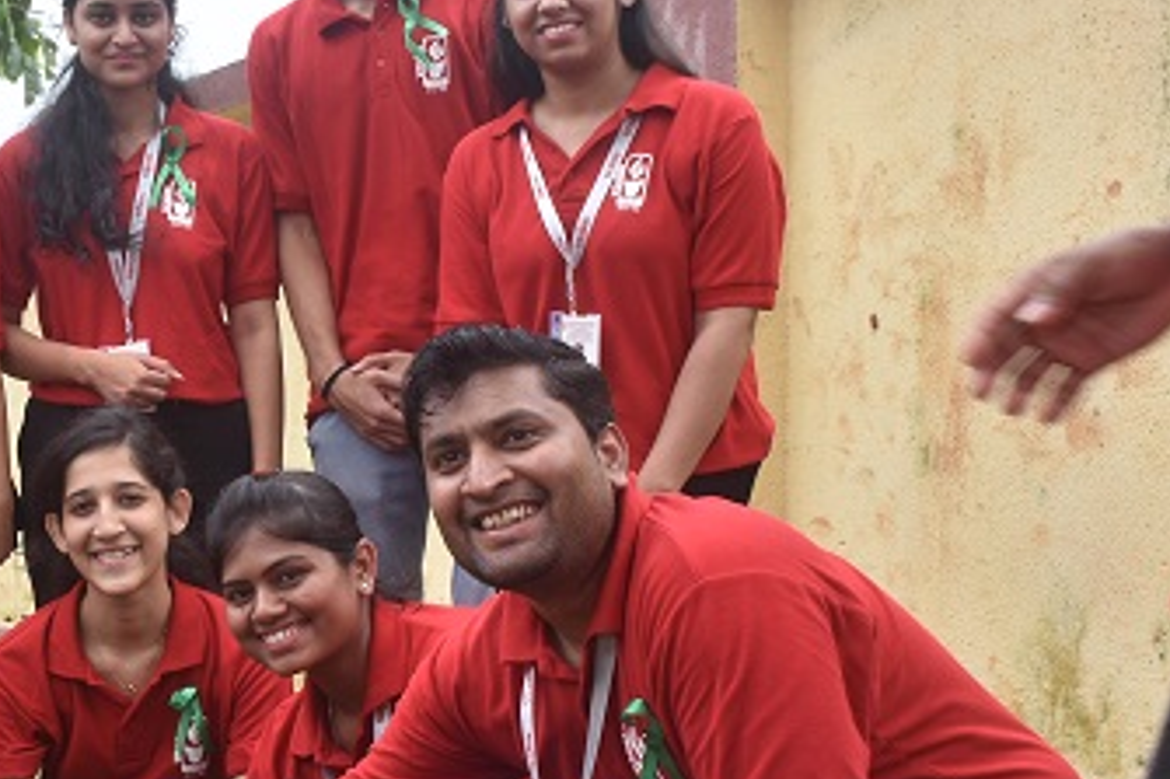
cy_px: 465
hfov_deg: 27.3
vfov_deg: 18.9
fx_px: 2340
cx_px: 168
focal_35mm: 72
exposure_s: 1/125
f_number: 7.1
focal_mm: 23
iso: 160
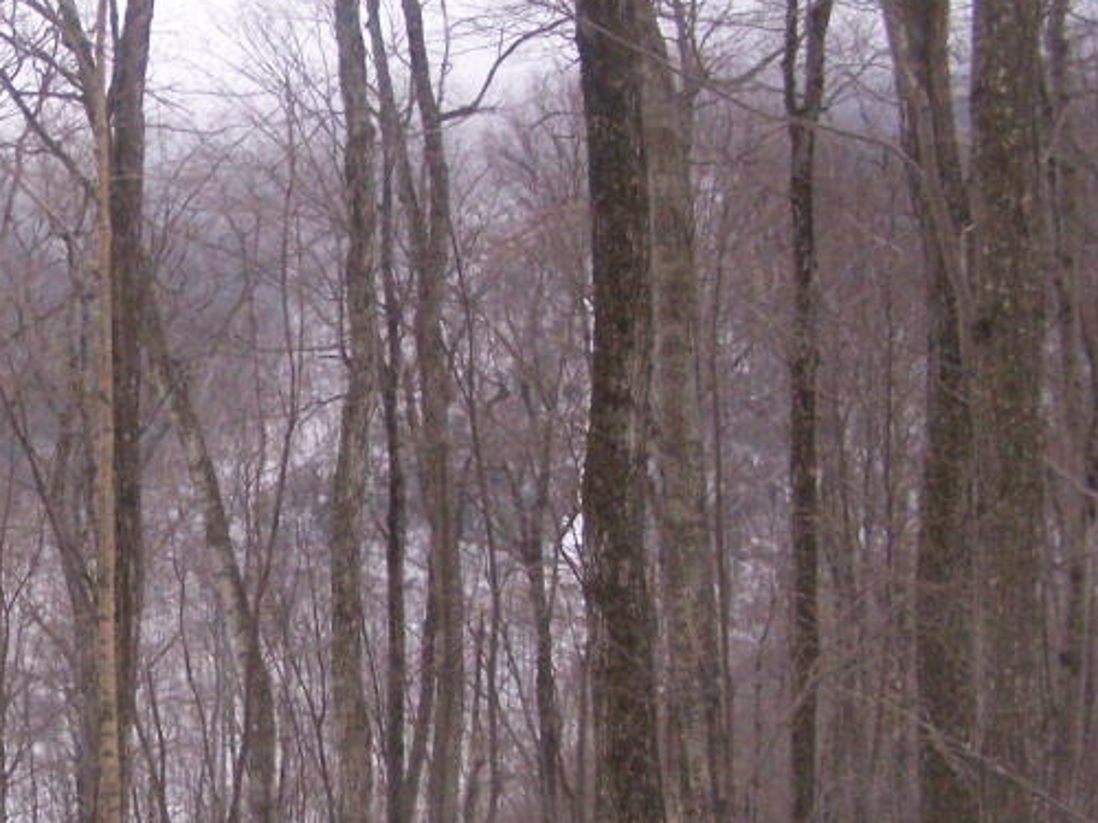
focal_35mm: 82
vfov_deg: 18.0
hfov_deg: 22.9
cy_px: 426
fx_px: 2601
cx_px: 13
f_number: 2.8
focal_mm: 6.7
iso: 400
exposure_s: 1/400
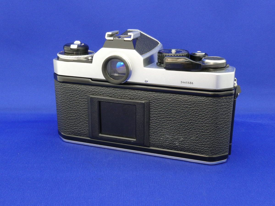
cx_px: 138
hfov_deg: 46.8
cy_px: 103
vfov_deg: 36.0
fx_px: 318
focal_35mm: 40
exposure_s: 1/1.3
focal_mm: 7.2
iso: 200
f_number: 8
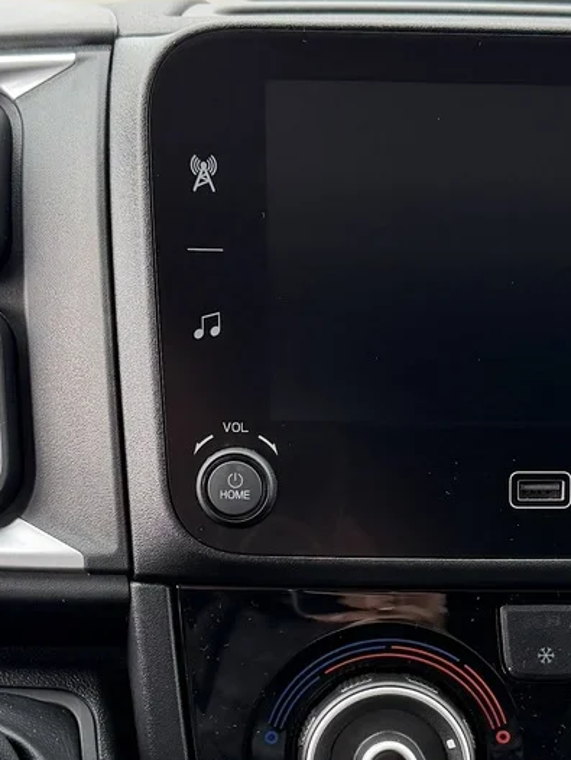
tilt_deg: -35.0
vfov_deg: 26.0
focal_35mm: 73
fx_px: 1604
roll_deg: -3.0
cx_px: 450
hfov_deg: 20.0
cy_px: 640
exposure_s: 1/194
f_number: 1.78
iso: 125
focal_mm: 6.76
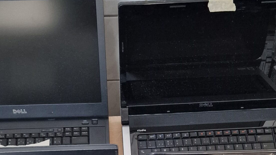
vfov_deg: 18.5
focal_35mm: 58
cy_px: 229
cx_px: 124
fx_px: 424
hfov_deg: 36.0
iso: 800
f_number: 1.8
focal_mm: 6.4
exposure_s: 1/50
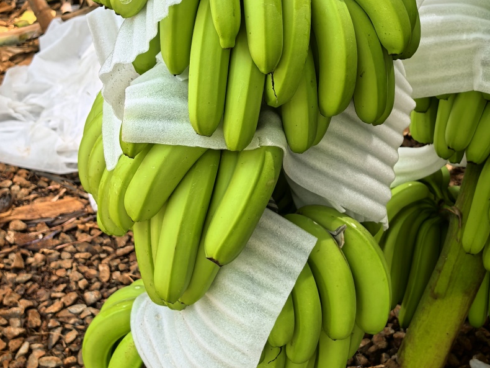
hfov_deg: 35.5
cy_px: 89
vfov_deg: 26.7
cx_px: 244
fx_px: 765
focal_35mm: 54
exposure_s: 1/1751
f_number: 2
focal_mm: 6.98
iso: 320
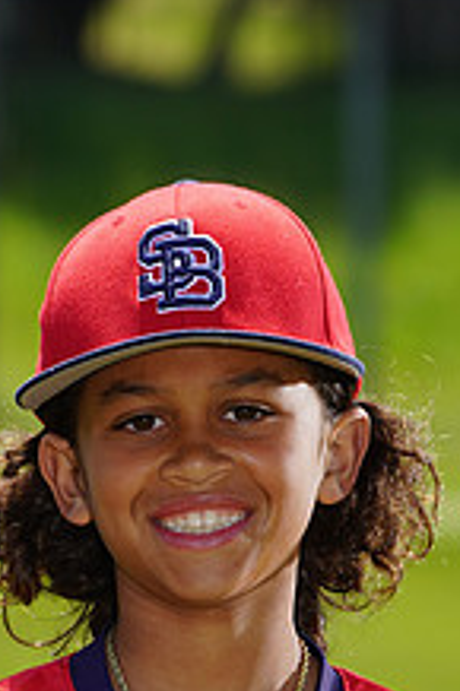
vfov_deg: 3.8
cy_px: 827
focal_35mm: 549
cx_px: 186
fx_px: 10538
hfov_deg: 2.5
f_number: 7.1
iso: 100
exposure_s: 1/250
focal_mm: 206
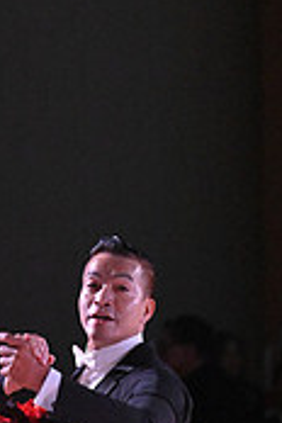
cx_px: 55
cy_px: 637
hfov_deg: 2.1
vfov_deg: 3.1
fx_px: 7848
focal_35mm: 668
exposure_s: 1/400
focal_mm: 200
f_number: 5.6
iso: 4000
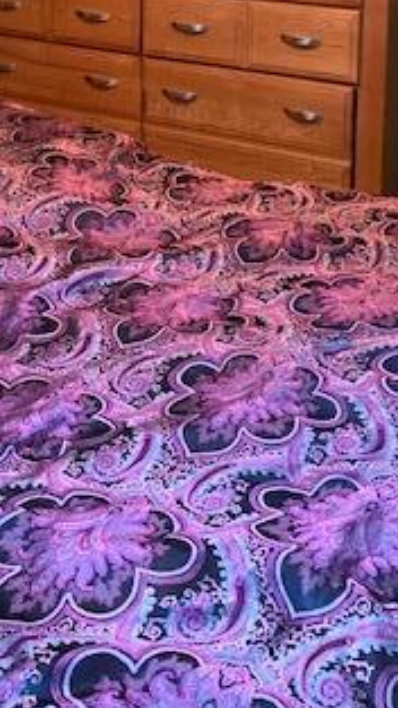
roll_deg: -0.4
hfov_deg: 20.7
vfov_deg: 33.4
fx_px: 1088
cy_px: 27
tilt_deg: -11.5
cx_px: 179
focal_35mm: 58
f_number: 1.8
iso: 320
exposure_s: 1/30
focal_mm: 4.25
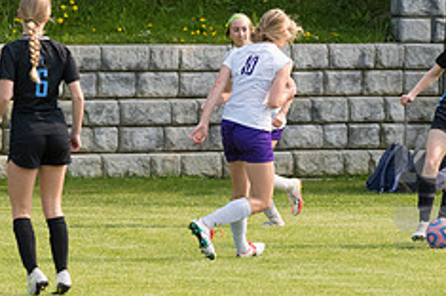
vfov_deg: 1.9
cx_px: 452
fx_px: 9155
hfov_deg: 2.8
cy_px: 182
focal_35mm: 740
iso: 800
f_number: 5.6
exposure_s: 1/2000
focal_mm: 200
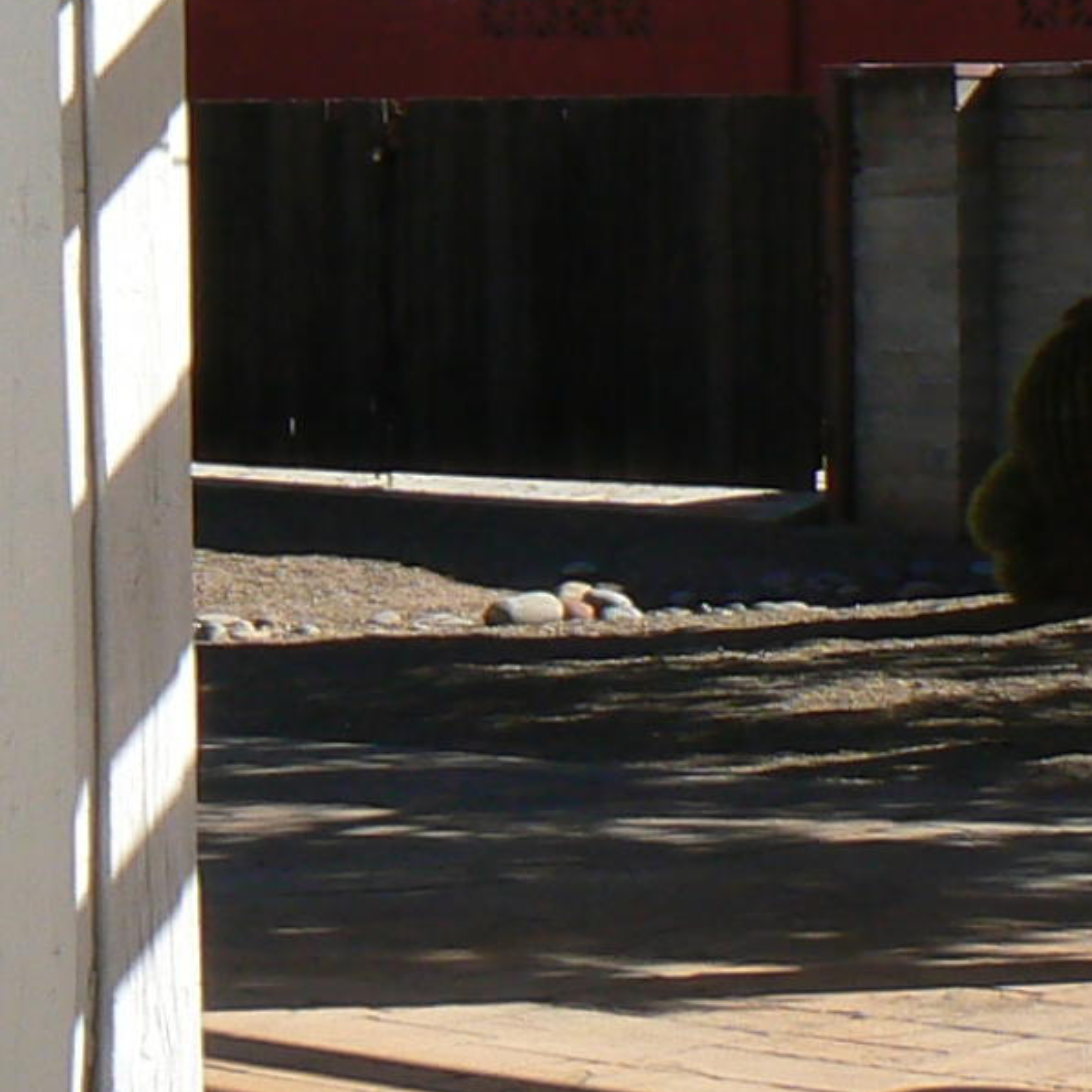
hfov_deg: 10.9
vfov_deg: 10.8
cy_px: 29
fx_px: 5710
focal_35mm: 160
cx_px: 198
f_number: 5.6
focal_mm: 6
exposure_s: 1/400
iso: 80
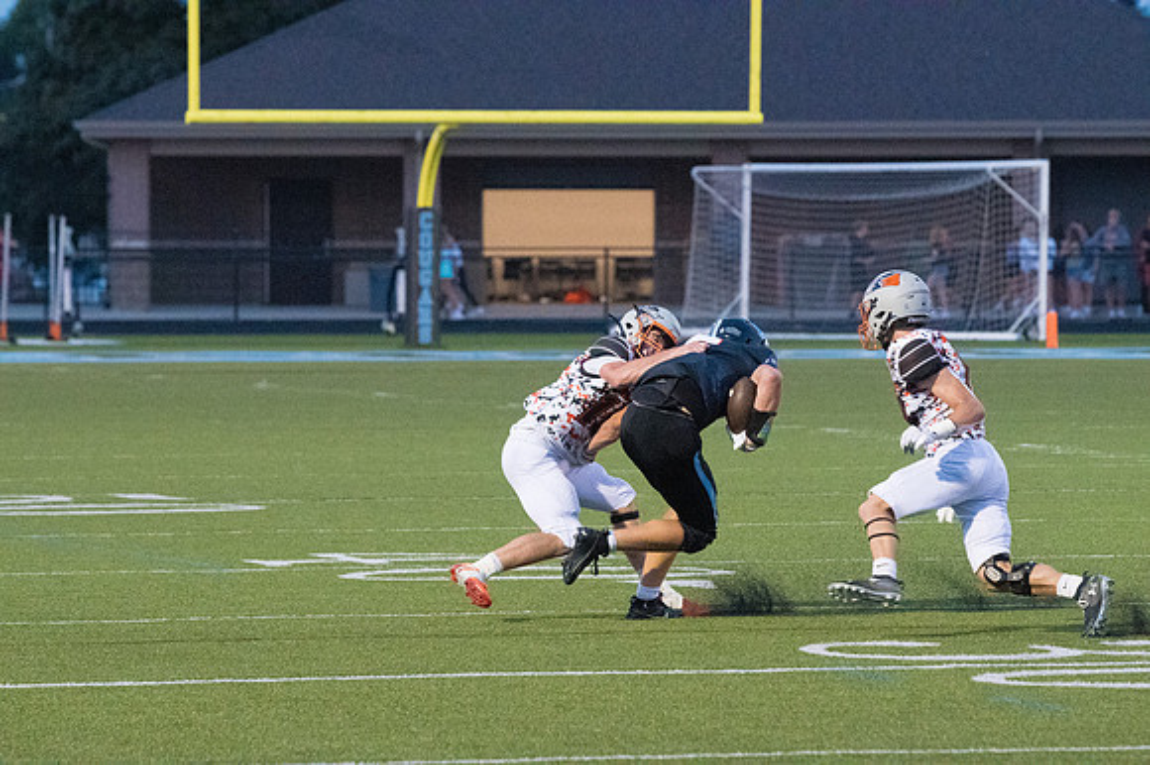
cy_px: 382
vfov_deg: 5.1
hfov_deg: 7.6
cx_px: 575
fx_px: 8620
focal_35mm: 270
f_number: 5
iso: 8000
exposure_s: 1/1250
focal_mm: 180
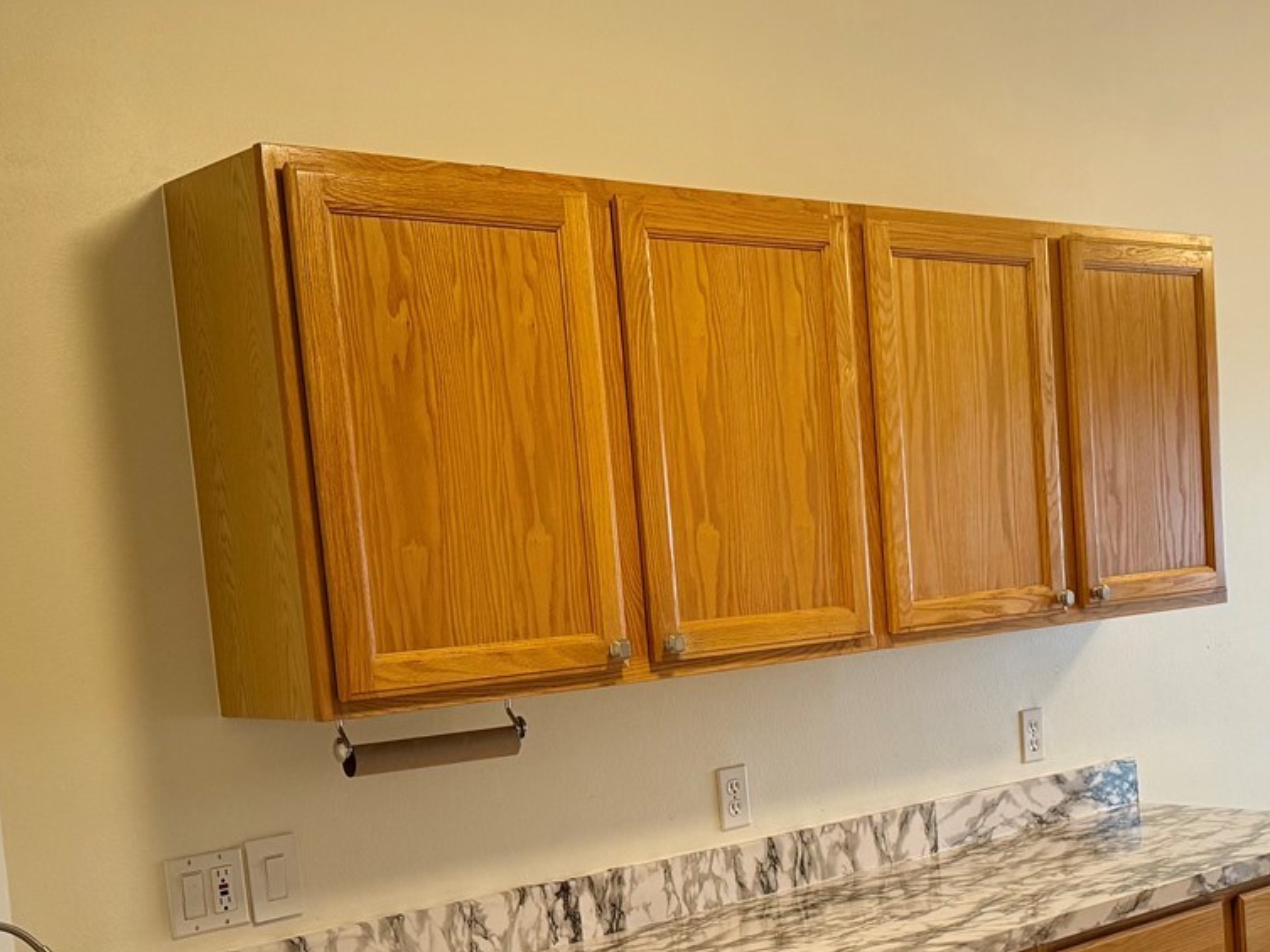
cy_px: 713
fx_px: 1871
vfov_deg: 28.2
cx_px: 853
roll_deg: +4.0
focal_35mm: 51
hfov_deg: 37.1
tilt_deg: -5.2
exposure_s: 1/120
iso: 320
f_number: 1.78
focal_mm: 6.76
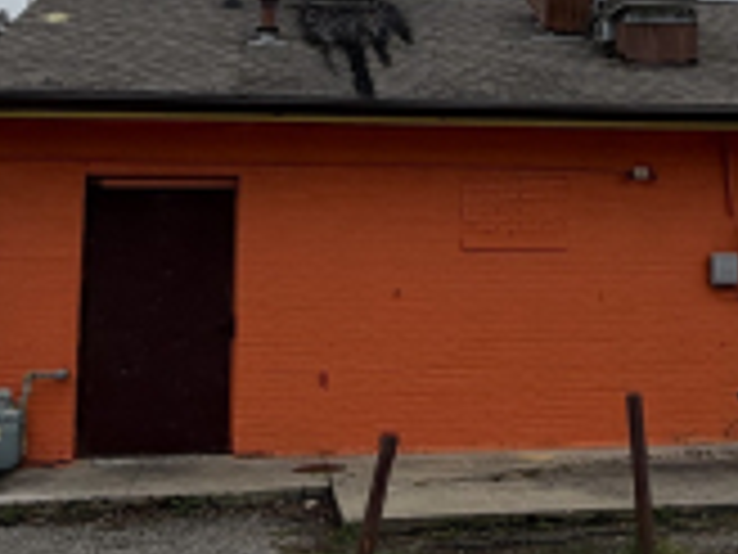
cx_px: 477
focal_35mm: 57
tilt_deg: +8.0
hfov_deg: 33.6
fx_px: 1215
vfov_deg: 25.2
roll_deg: +0.3
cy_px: 97
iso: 20
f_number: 2.2
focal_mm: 2.22
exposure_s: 1/1125
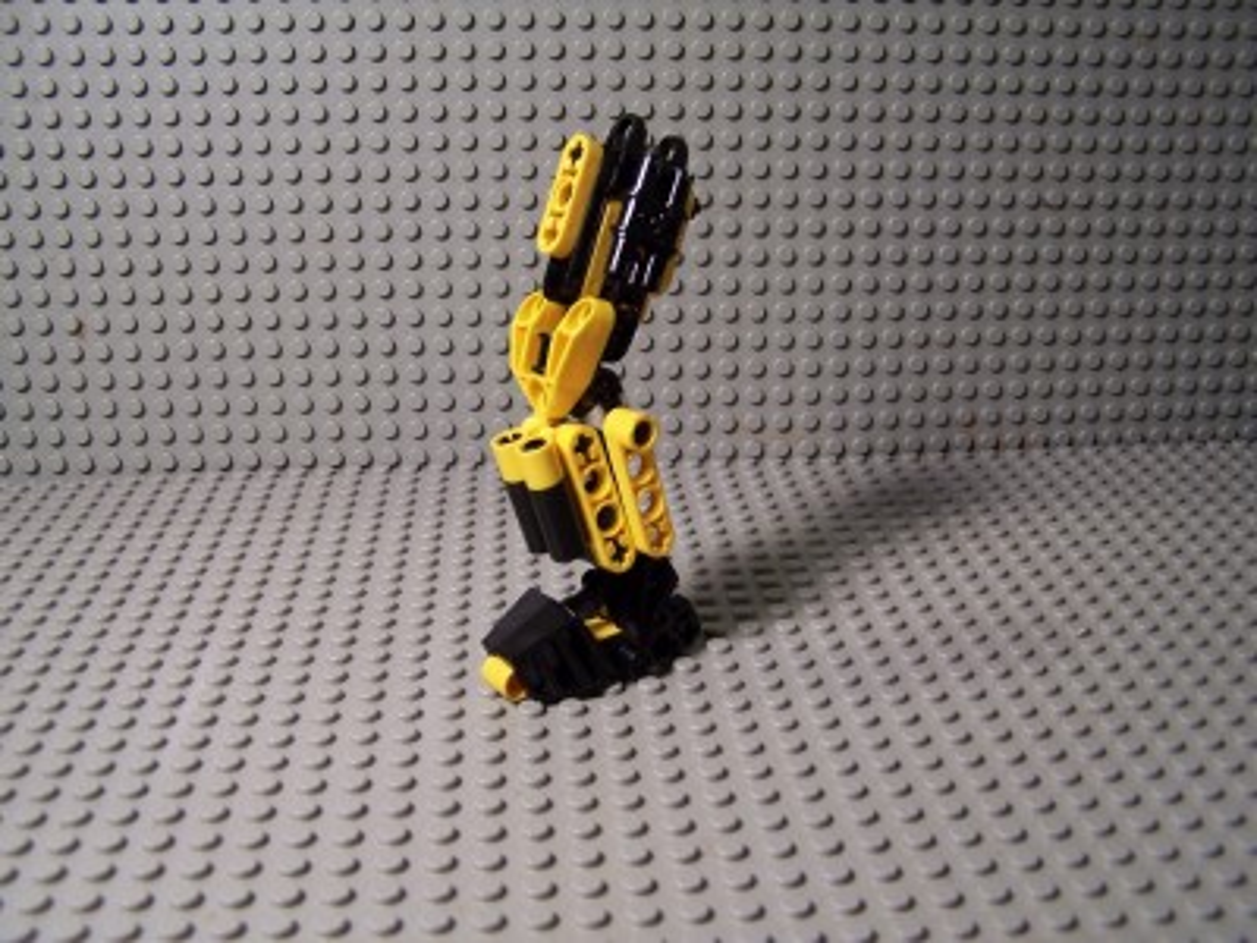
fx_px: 1380
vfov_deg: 37.7
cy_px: 472
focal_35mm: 38
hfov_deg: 49.0
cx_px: 628
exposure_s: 1/30
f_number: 2.8
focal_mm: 6.3
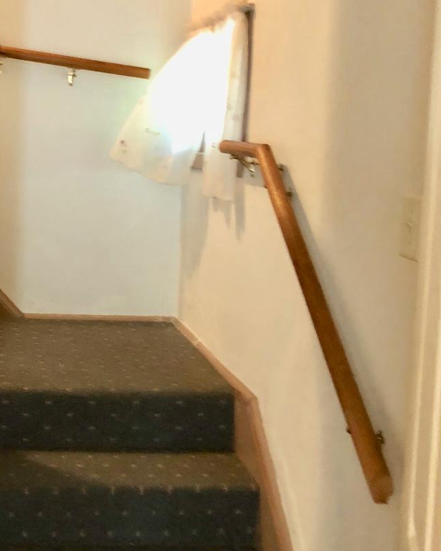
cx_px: 49
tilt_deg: -4.9
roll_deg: -0.4
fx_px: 848
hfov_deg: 28.1
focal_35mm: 52
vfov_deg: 35.8
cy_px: 208
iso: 80
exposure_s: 1/5
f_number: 1.8
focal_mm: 3.99
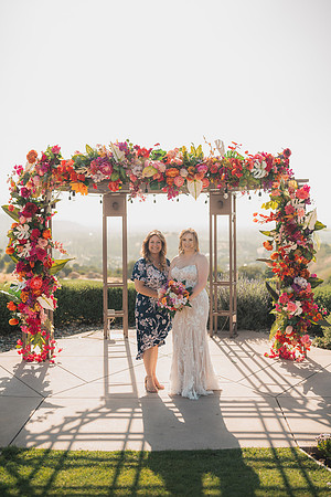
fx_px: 690
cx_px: 166
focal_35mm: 50
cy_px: 248
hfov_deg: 27.0
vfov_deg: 39.6
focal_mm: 50
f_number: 2
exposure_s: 1/1000
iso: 50
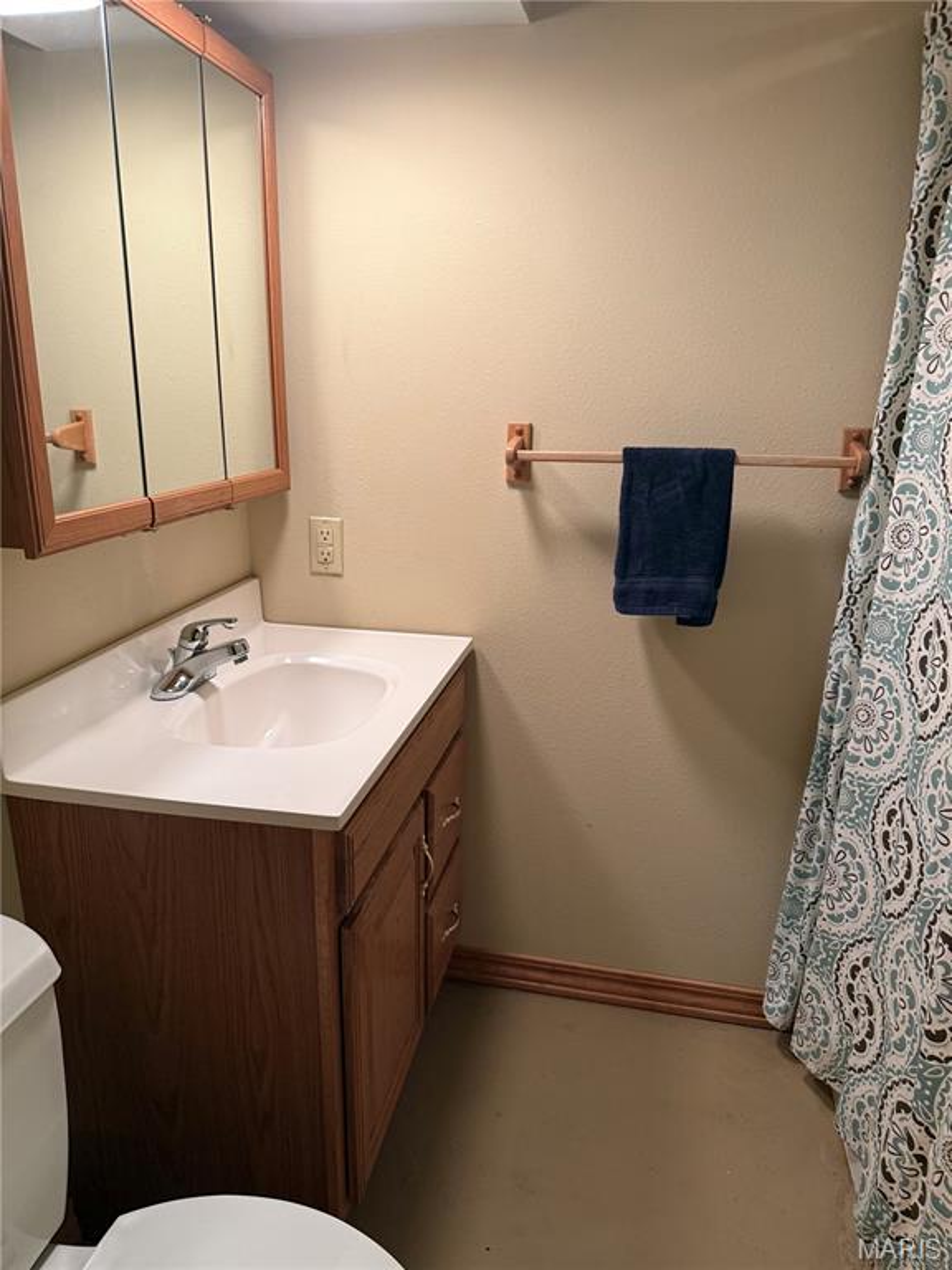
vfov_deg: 71.6
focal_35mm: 24
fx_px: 880
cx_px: 476
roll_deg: -2.1
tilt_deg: -16.5
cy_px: 635
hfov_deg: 56.8
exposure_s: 1/60
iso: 250
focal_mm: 6.76
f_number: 1.78
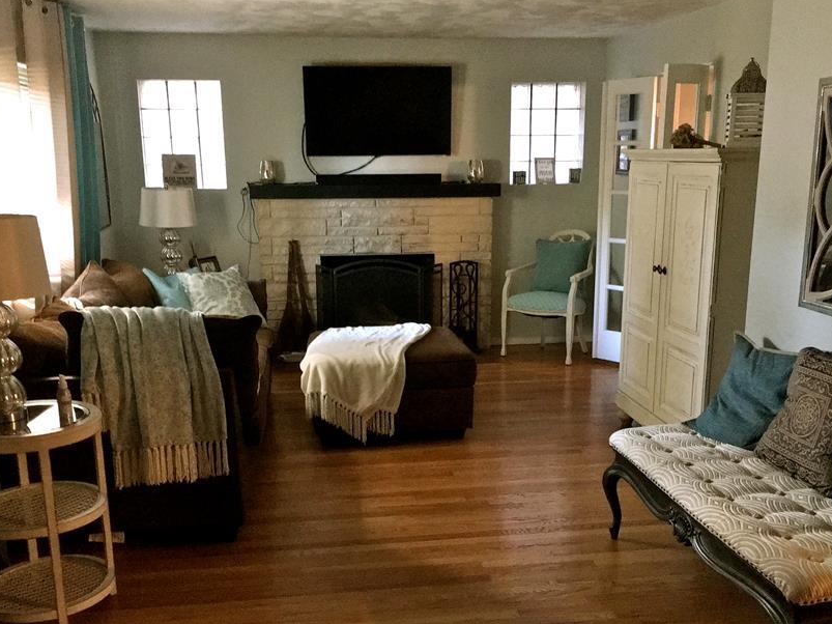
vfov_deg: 38.5
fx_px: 889
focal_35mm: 37
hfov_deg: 50.1
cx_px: 425
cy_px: 376
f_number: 2.2
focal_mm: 4.15
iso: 400
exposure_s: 1/15
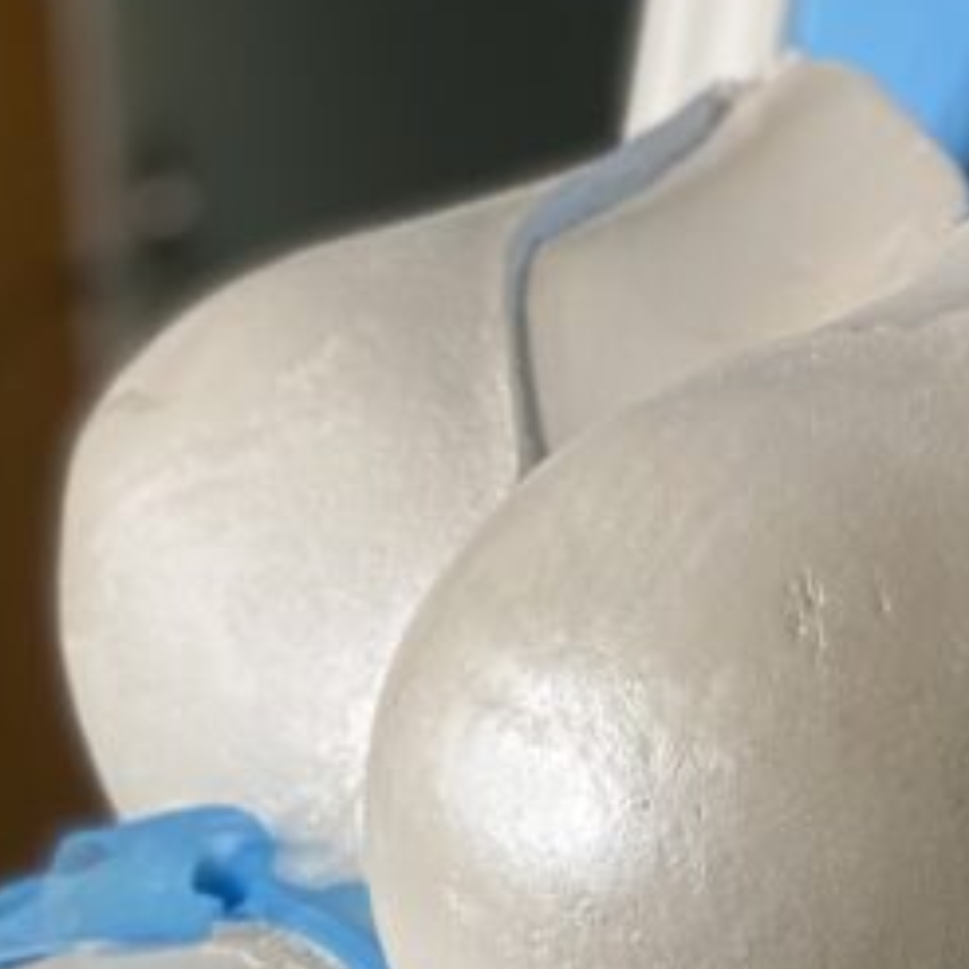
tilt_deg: -18.8
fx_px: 6397
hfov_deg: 8.7
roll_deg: +3.4
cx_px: 516
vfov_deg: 8.3
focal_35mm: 202
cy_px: 1824
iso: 64
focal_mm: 6
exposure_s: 1/122
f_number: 2
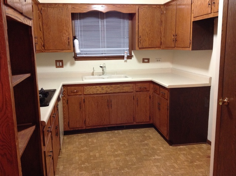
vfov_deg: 40.6
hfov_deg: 52.7
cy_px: 88
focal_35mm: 35
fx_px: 238
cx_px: 118
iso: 200
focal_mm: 4.28
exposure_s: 1/15
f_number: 2.4
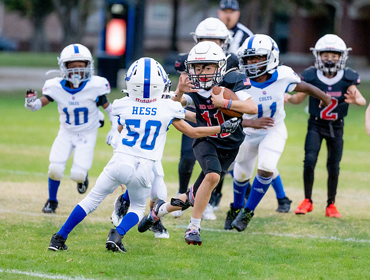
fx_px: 3170
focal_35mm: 296
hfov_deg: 6.7
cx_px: 184
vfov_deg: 5.1
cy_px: 143
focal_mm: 200
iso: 3200
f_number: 2.8
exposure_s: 1/1250
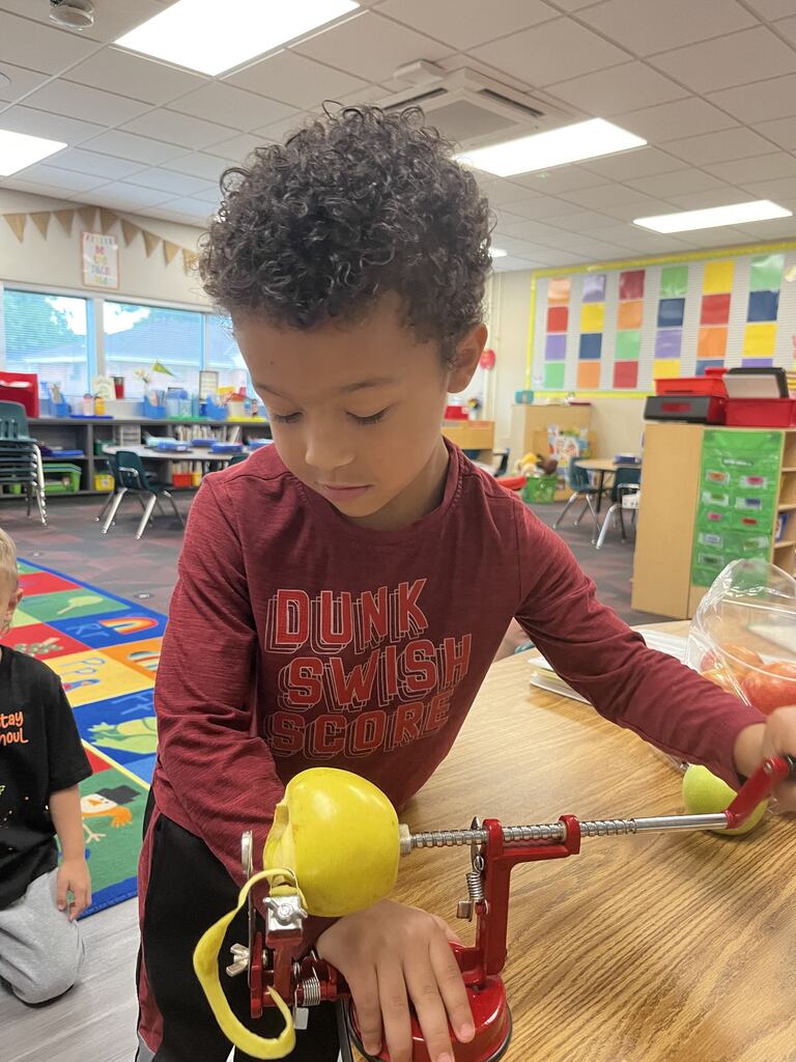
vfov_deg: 67.3
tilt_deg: -9.5
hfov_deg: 53.1
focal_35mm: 26
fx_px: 797
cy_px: 531
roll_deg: -1.1
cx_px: 398
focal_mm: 5.1
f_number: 1.6
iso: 400
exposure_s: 1/60
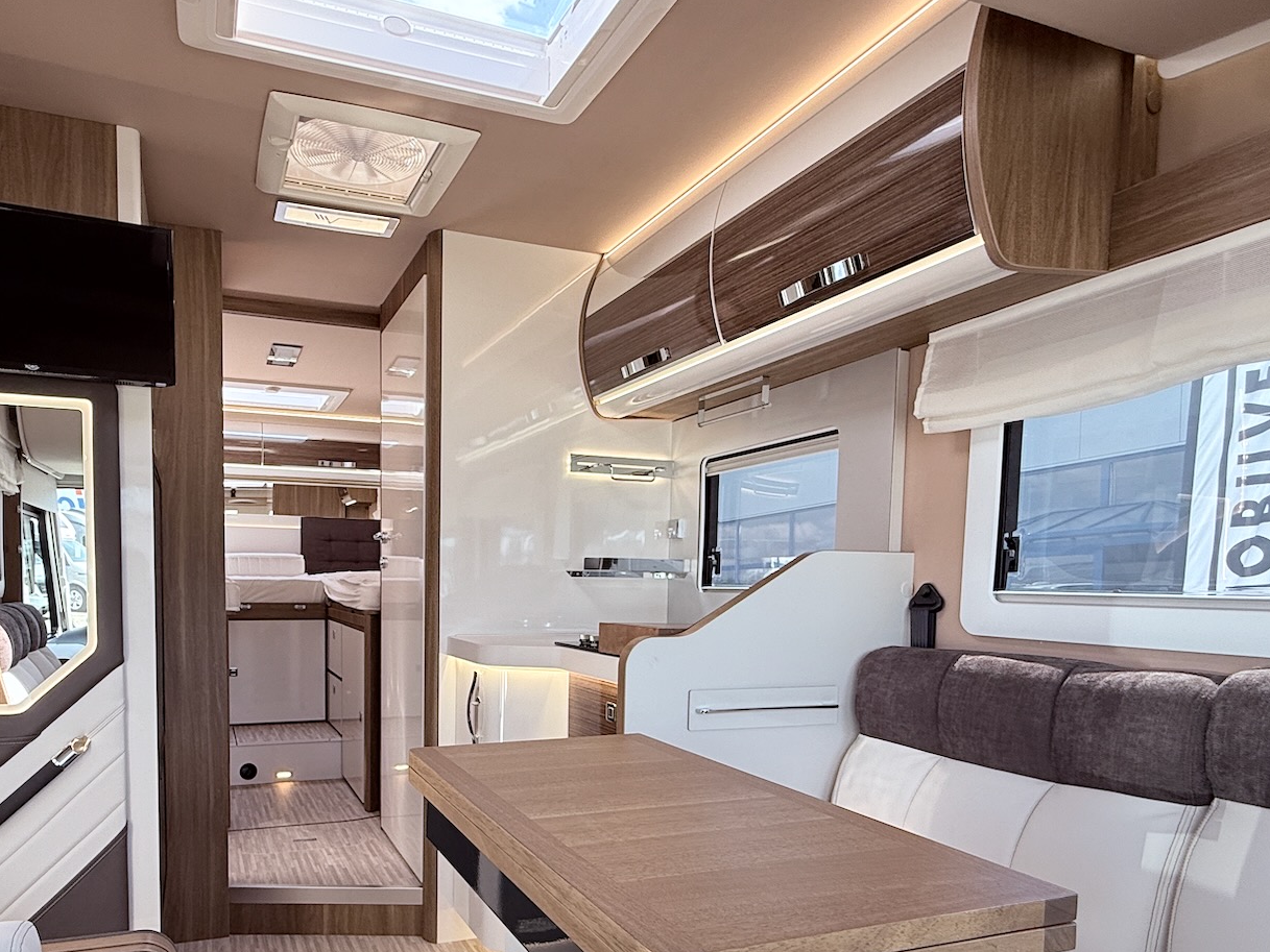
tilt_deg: -1.9
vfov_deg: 57.6
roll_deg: -0.3
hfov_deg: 72.9
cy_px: 636
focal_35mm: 23
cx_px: 490
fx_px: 844
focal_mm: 2.22
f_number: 2.2
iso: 64
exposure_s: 1/141
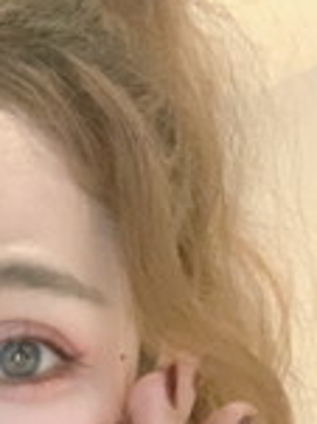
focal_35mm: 112
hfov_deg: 12.4
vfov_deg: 16.5
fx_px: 1369
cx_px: -195
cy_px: 569
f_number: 2.2
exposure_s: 1/17
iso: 800
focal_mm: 2.87
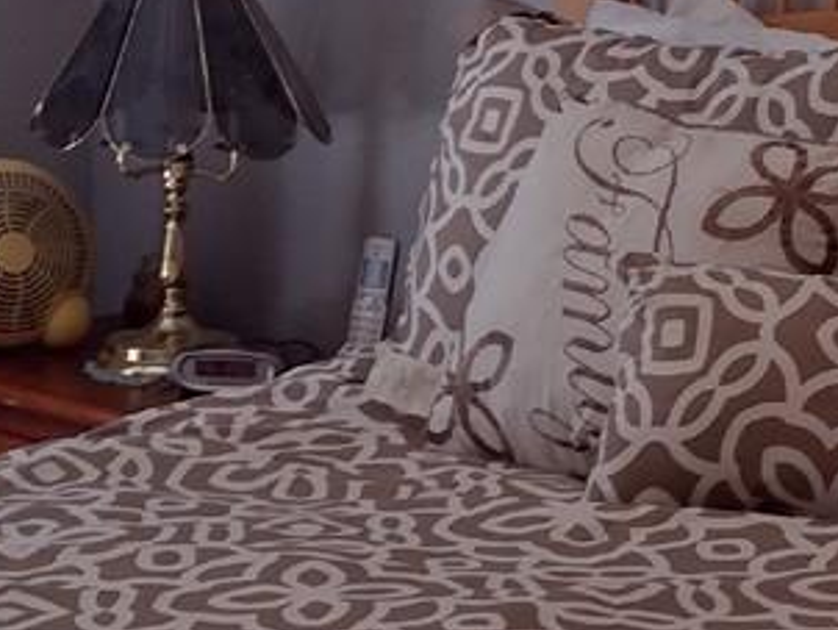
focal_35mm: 143
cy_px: 341
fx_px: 3465
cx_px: 719
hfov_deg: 13.7
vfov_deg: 10.4
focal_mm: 4.71
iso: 122
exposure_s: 1/120
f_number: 1.7
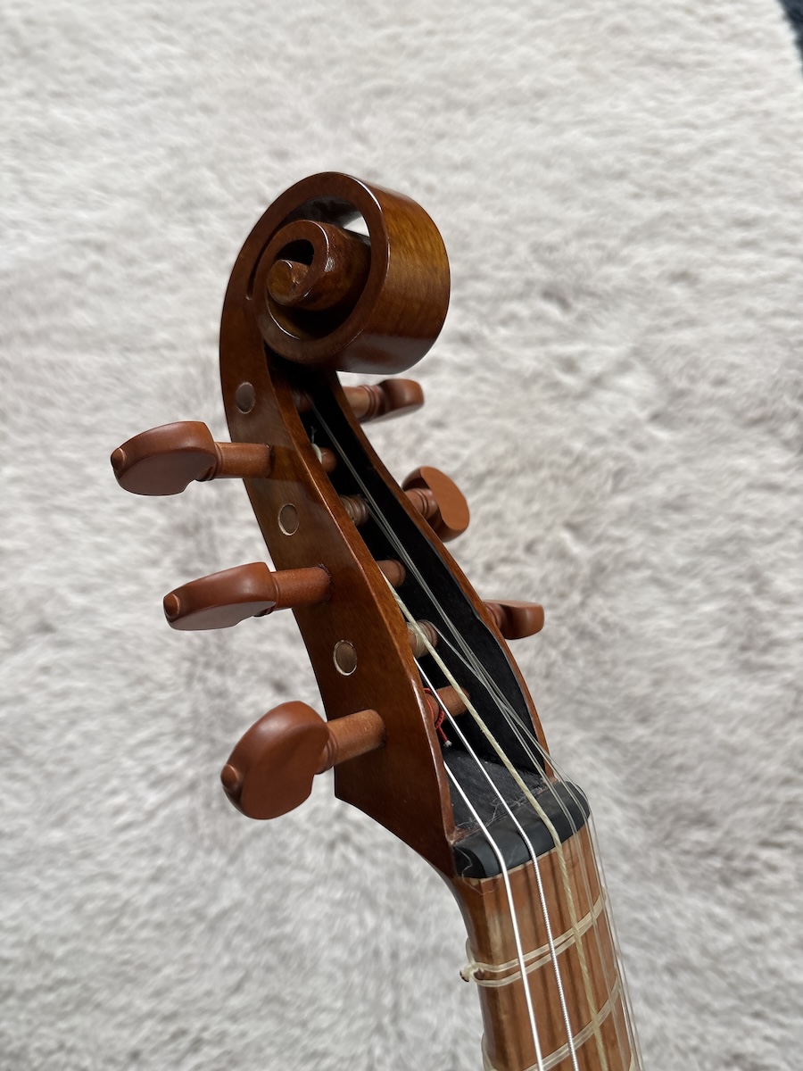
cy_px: 536
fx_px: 804
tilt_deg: -73.9
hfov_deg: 53.1
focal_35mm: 26
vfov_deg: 67.3
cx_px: 402
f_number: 1.6
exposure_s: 1/121
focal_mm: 5.96
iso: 125
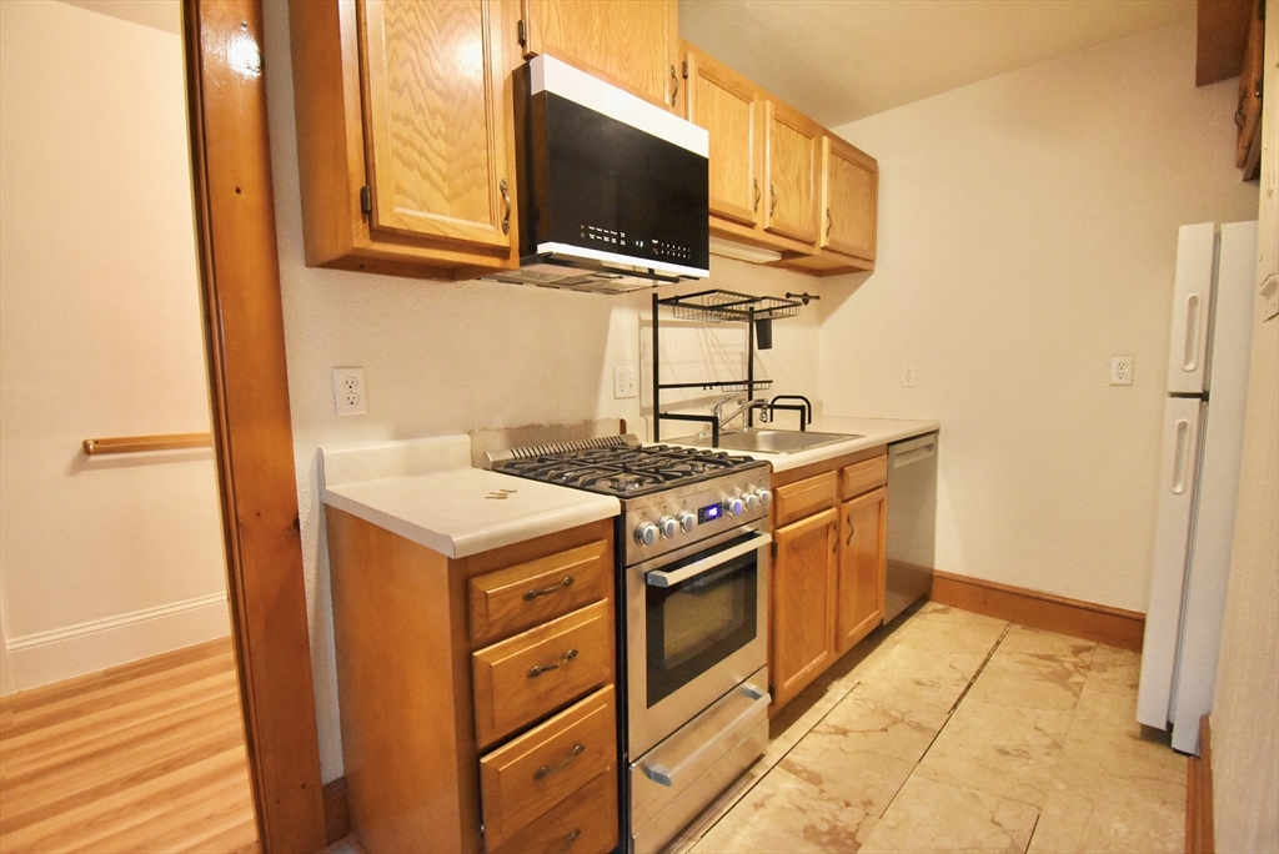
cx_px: 640
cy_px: 427
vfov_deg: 77.4
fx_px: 533
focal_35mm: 15
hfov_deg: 100.4
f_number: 4.5
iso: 3200
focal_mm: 10
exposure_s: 1/125
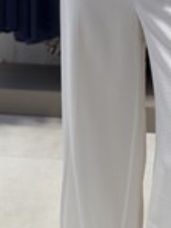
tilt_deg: -38.1
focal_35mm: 145
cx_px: 129
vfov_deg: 13.6
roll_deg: -3.1
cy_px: 149
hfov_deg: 10.2
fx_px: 955
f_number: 1.78
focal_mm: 6.76
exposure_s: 1/151
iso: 50
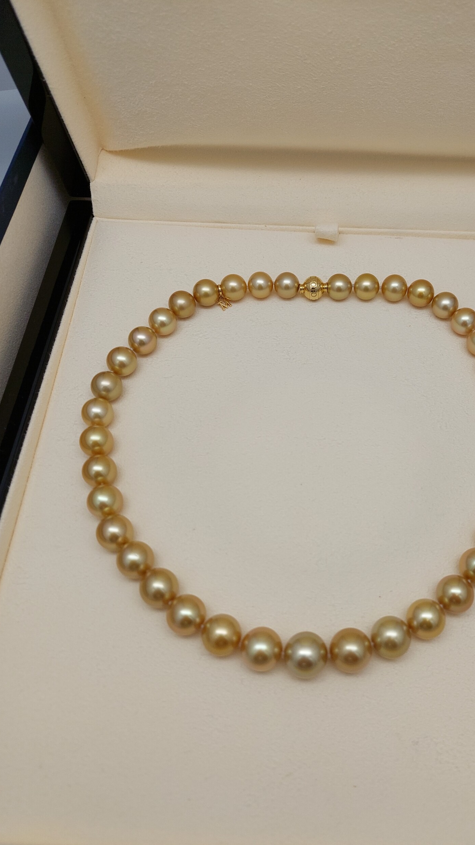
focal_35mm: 27
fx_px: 604
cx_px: 323
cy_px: 431
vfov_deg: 69.8
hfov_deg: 42.2
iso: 40
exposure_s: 1/300
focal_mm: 5.23
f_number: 1.8
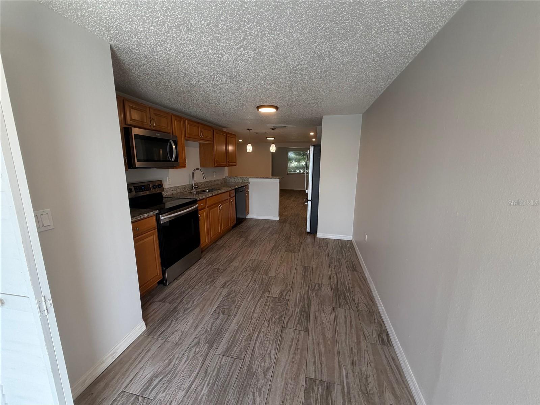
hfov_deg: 102.1
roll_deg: +1.0
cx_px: 270
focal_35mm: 14
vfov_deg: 85.7
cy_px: 202
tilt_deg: -10.2
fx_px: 218
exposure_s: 1/120
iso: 125
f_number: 2.2
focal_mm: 2.22
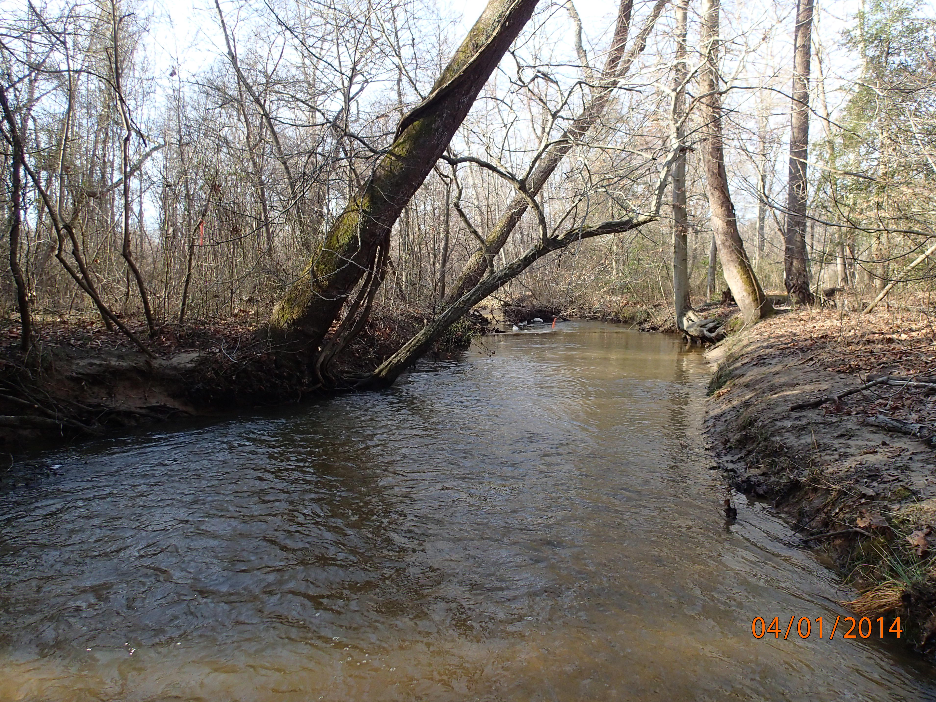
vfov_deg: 53.1
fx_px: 703
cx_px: 475
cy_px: 340
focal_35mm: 26
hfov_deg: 67.3
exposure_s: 1/500
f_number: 2.8
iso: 250
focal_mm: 4.5
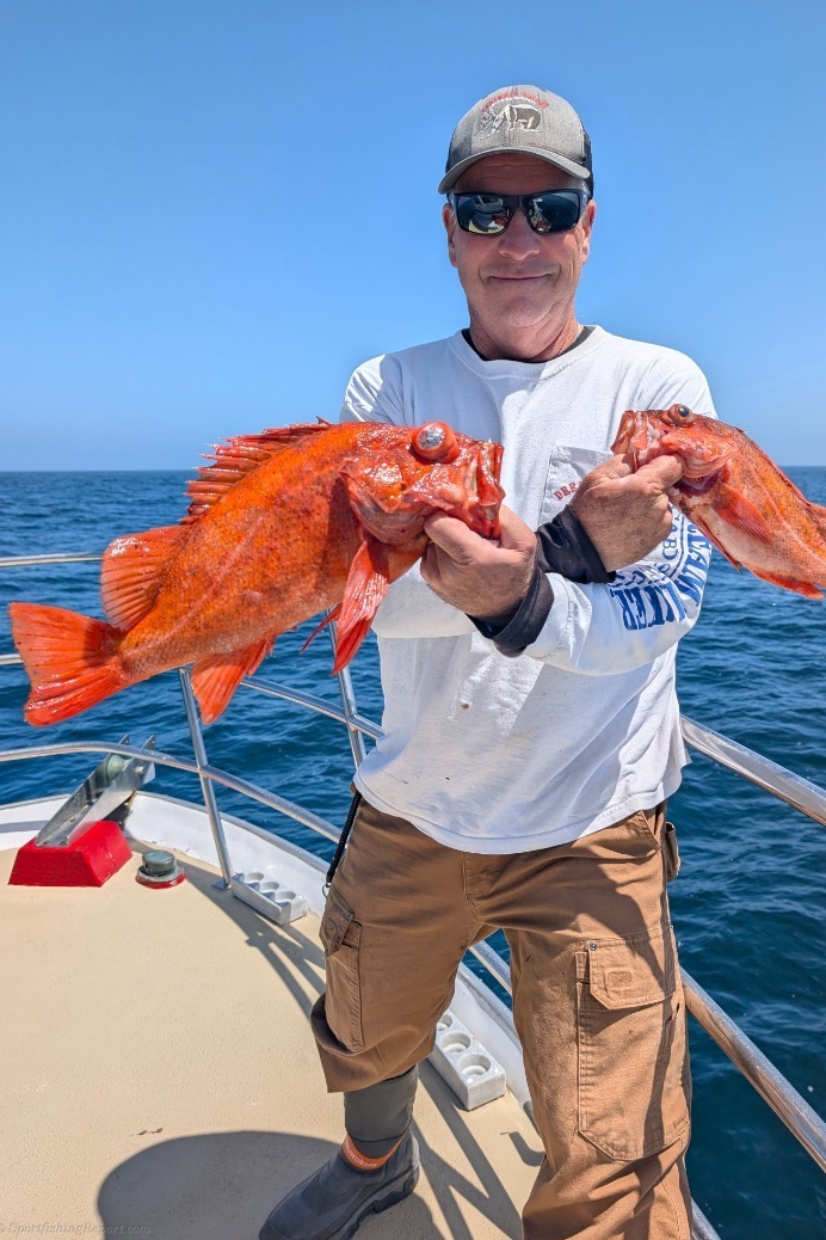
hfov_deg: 49.4
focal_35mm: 26
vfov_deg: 69.4
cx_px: 471
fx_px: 895
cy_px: 600
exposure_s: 1/2062
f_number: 1.68
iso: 22
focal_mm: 6.9
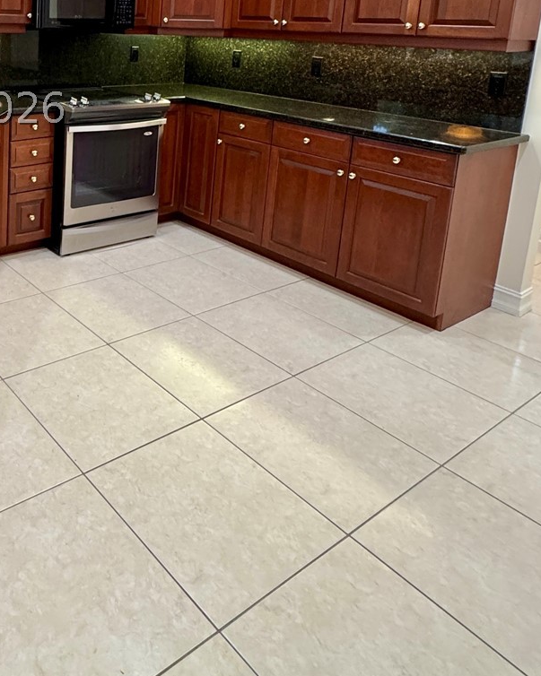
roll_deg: -0.7
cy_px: 108
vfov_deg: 55.0
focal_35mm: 29
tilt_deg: -9.4
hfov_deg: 43.5
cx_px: 13
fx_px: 581
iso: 250
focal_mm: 2.22
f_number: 2.2
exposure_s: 1/60
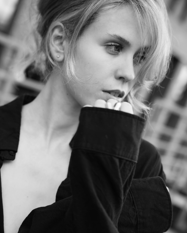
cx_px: 78
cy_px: 123
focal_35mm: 67
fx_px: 464
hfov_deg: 22.8
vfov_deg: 28.3
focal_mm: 47.2
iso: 1600
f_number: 2.8
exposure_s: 1/640
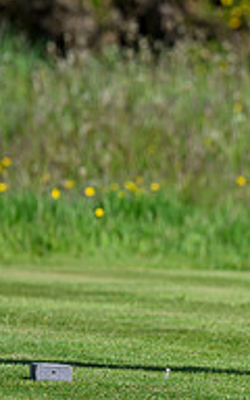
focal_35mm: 1472
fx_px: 16047
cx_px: 536
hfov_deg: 0.9
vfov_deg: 1.4
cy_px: -60
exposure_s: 1/5000
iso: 500
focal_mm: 400
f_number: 4.5
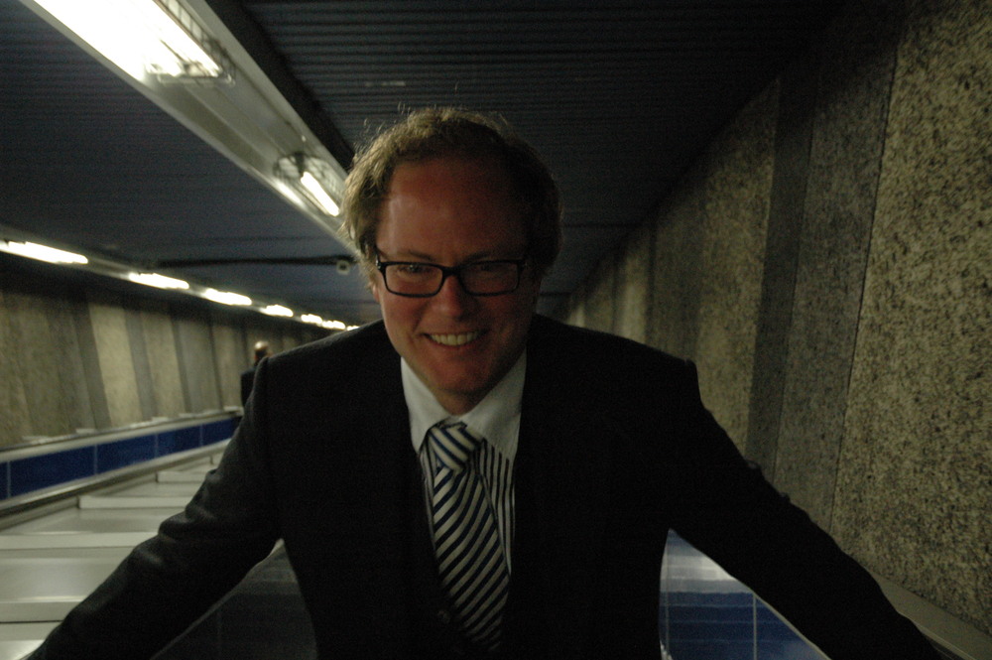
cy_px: 330
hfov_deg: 42.4
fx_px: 1280
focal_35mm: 46
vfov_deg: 28.9
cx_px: 496
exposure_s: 1/25
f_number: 4
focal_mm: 31
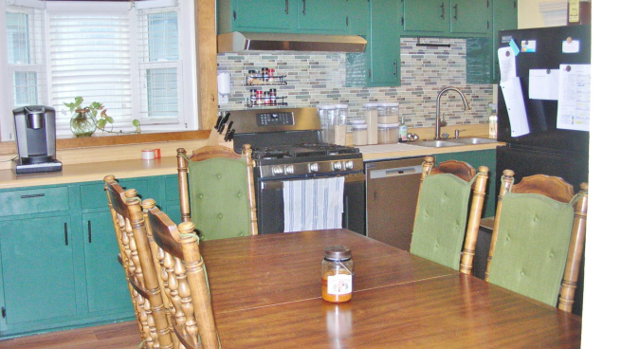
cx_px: 309
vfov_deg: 29.7
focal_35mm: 40
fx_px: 658
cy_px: 155
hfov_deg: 50.5
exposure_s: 1/60.1
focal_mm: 6
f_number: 2.7
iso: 122
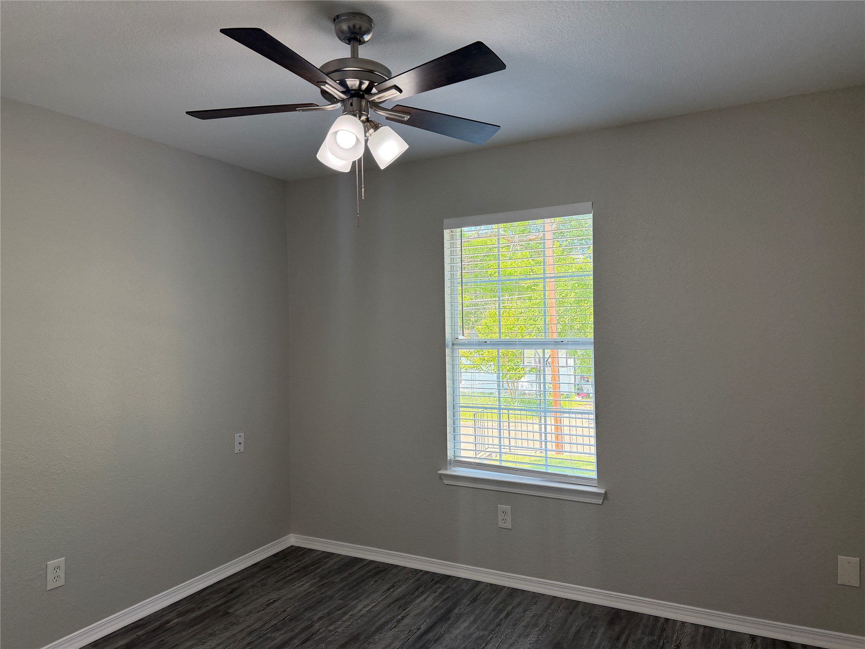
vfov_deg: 56.8
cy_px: 324
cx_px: 432
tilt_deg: +0.6
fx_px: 600
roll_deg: +0.7
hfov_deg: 71.6
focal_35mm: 24
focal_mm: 6.76
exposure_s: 1/232
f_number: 1.78
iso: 200
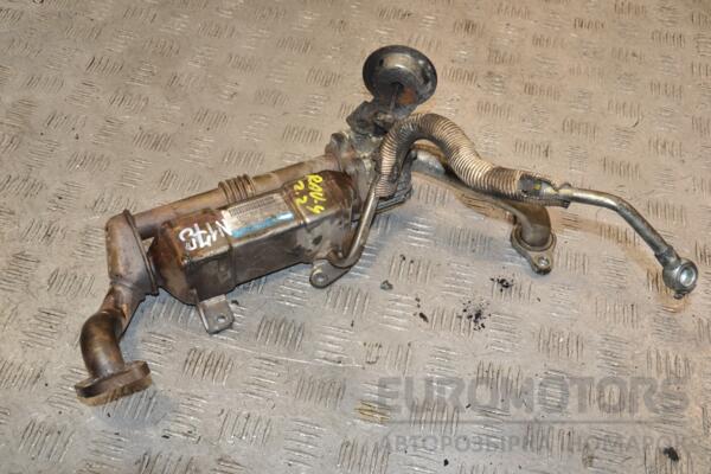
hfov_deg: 46.4
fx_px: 829
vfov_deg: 31.9
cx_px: 356
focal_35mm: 42
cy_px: 237
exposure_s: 1/200
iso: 800
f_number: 9
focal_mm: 28
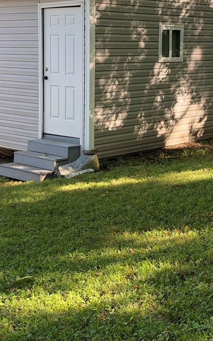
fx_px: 613
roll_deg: -0.3
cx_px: 152
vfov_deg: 30.5
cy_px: 84
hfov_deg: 19.6
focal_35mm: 66
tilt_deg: -4.0
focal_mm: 6.93
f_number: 1.8
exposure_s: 1/174
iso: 80
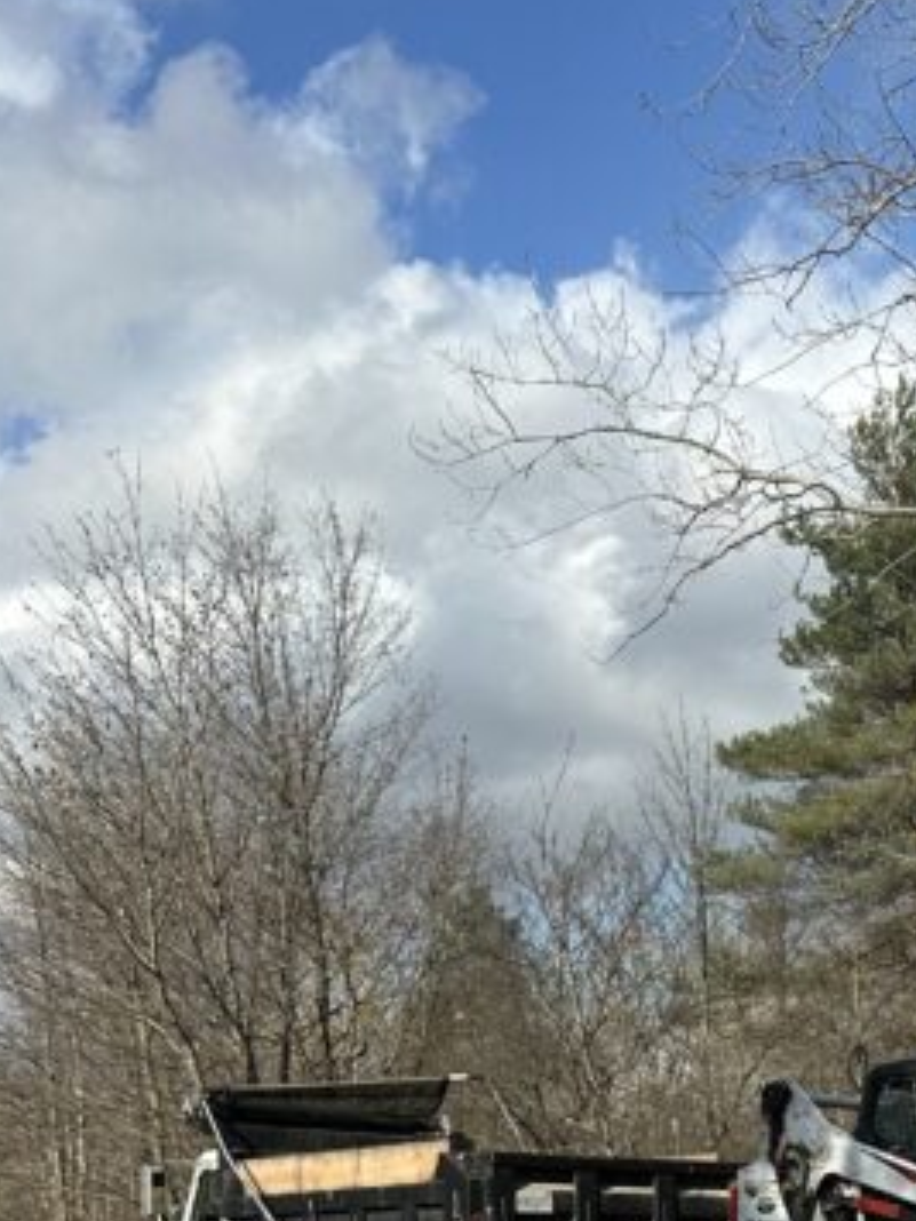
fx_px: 2434
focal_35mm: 69
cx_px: 1019
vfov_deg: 26.0
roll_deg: +0.8
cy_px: 1351
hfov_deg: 20.3
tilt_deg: -1.8
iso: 80
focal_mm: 6.86
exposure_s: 1/4762
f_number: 1.78
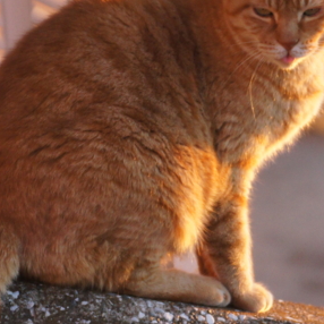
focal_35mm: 535
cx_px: 133
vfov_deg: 3.3
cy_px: 152
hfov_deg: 3.3
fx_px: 5665
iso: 1600
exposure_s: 1/400
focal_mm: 150
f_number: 5.6
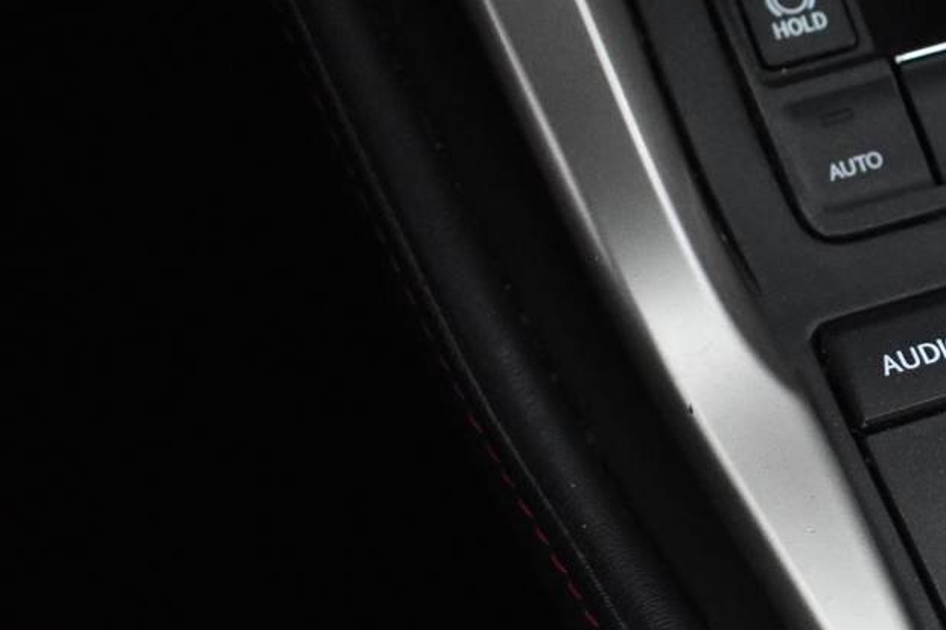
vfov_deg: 15.8
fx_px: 2259
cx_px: 1197
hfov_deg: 21.6
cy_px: 444
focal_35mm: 86
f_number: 3.8
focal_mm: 22
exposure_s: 1/40
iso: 3200
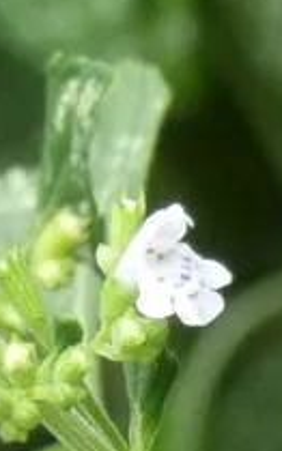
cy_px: 432
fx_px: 6871
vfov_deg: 3.8
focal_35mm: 558
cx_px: -284
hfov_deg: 2.3
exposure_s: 1/80
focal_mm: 30.9
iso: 250
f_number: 5.5
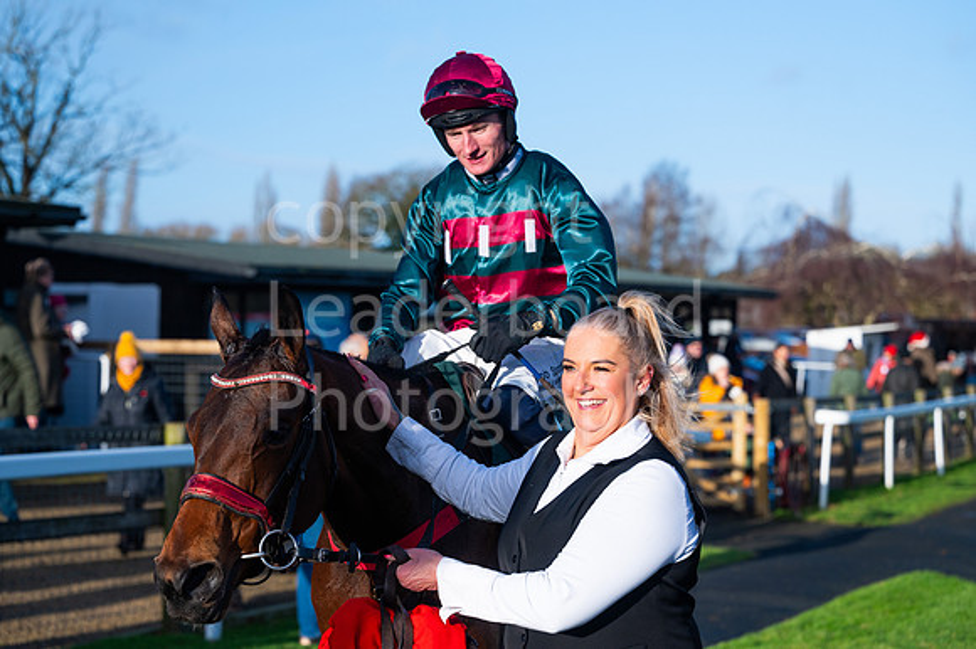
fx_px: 2019
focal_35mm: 75
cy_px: 308
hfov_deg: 27.2
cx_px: 512
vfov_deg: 18.3
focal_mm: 71
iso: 320
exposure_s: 1/5000
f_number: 3.5
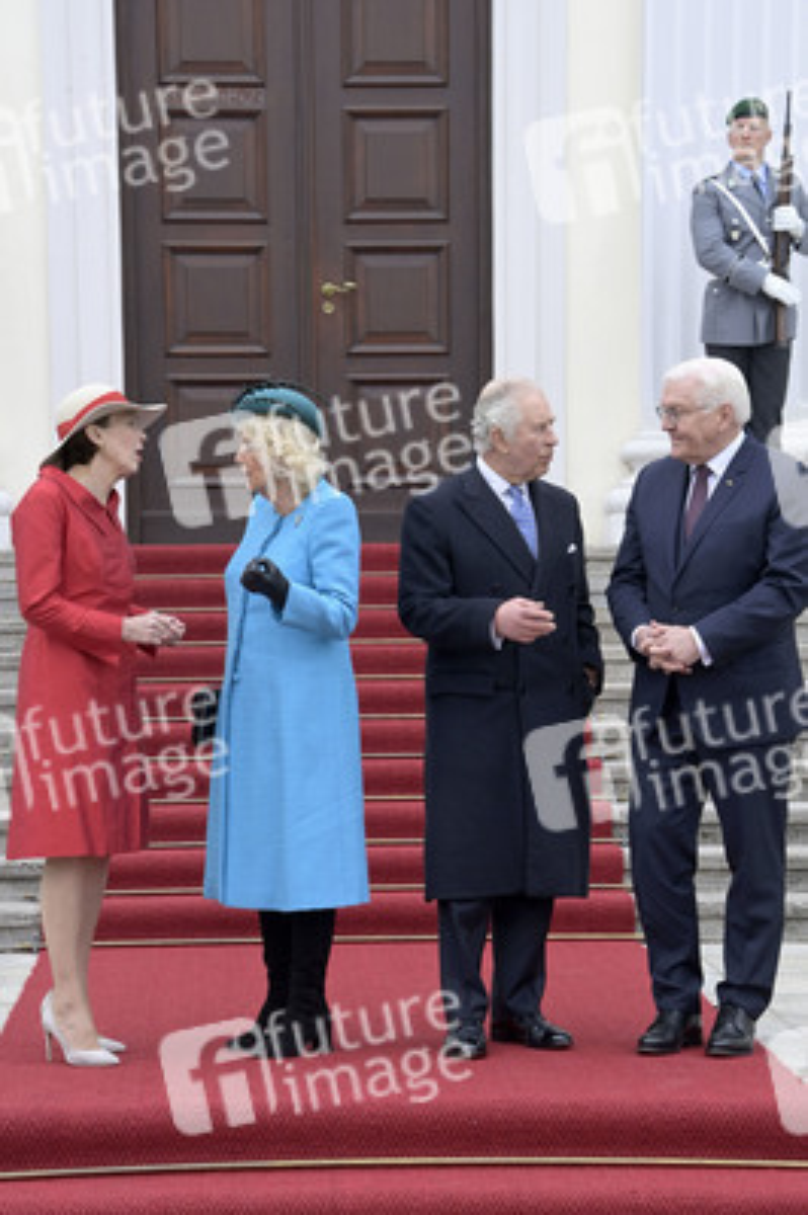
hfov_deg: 13.0
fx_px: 3541
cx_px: 404
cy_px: 608
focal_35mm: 105
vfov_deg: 19.5
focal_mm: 105
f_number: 11
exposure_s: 1/320
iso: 2000
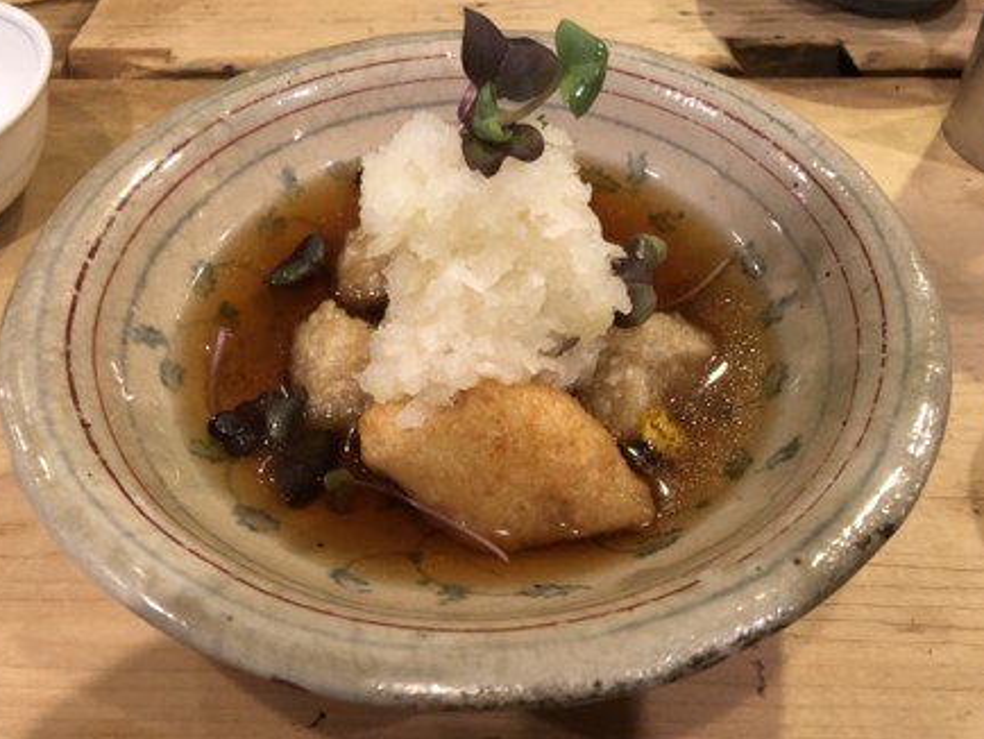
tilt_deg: -49.6
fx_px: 825
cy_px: 379
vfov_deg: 48.3
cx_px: 476
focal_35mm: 29
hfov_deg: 61.6
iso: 100
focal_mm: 4
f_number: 1.8
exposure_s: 1/9
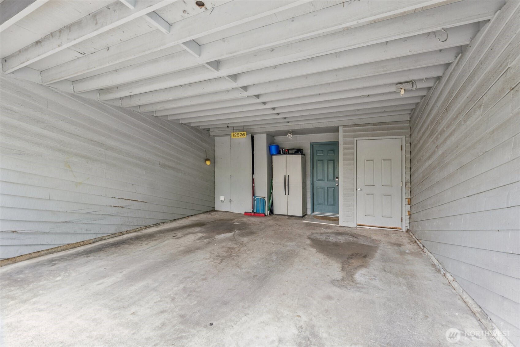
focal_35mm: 15
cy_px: 174
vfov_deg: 77.3
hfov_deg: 100.4
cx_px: 260
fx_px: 217
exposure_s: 1/3
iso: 250
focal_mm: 10
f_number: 10
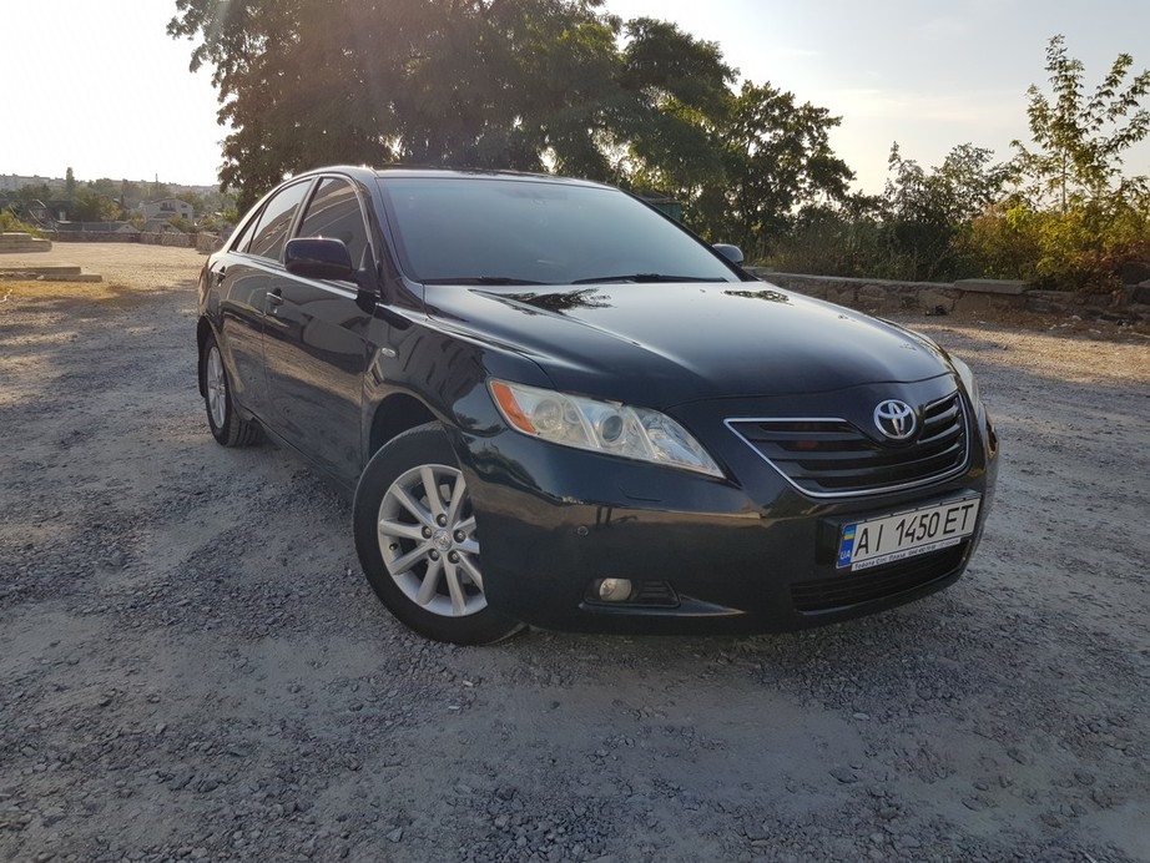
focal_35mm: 26
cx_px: 575
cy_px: 432
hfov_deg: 67.3
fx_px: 864
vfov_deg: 53.1
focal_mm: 4.2
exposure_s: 1/2296
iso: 40
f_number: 1.7
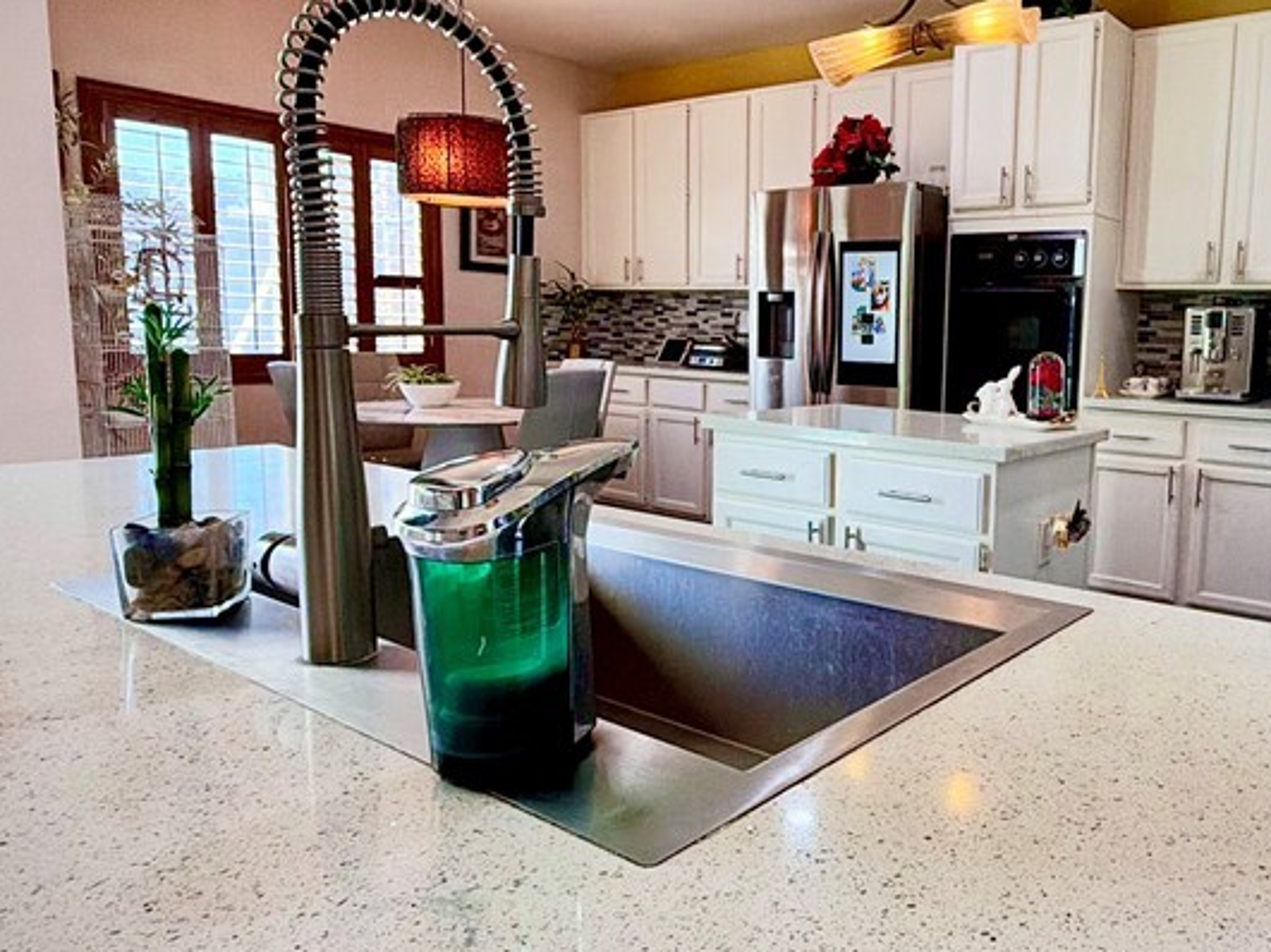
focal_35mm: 27
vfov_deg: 51.3
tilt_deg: -5.5
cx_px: 883
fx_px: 991
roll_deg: -1.3
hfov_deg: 63.1
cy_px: 445
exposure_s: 1/120
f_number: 2.2
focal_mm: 2.22
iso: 200
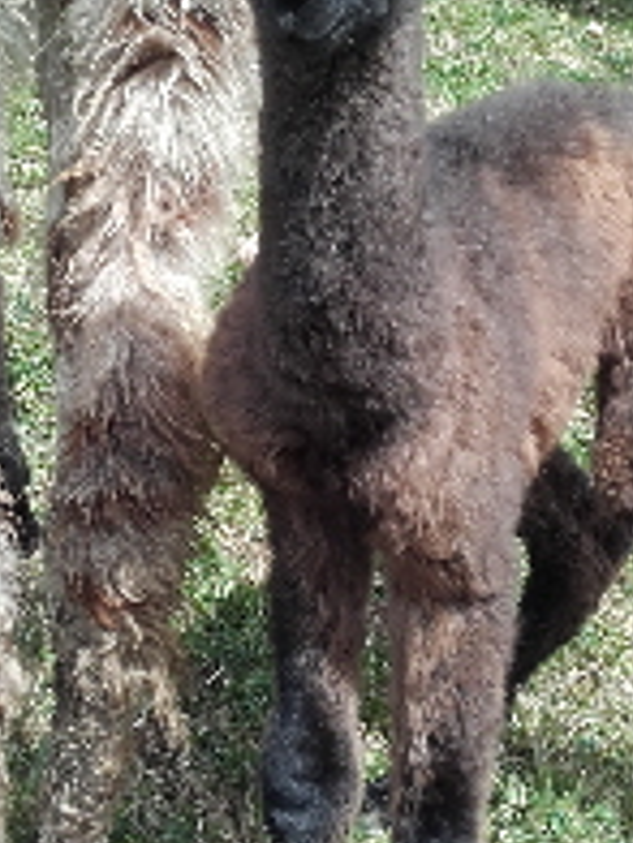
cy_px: 359
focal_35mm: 74
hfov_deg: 19.9
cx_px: 327
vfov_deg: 26.3
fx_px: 1804
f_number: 2.2
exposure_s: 1/601
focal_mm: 3.31
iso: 50
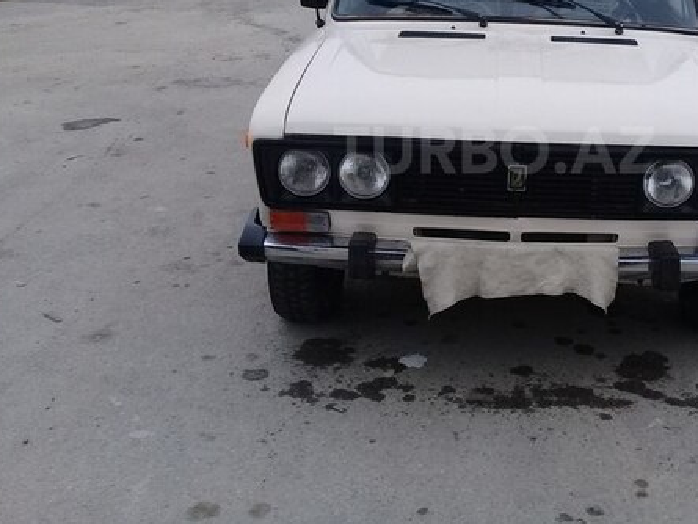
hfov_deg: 40.4
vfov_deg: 31.1
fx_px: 928
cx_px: 494
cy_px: 150
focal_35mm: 46
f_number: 2.2
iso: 50
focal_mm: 3.3
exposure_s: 1/370
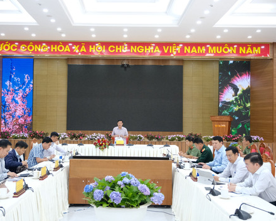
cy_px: 110
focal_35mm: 38
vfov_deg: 39.2
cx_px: 120
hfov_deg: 47.8
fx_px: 310
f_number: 4
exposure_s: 1/250
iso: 2000
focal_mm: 22.3
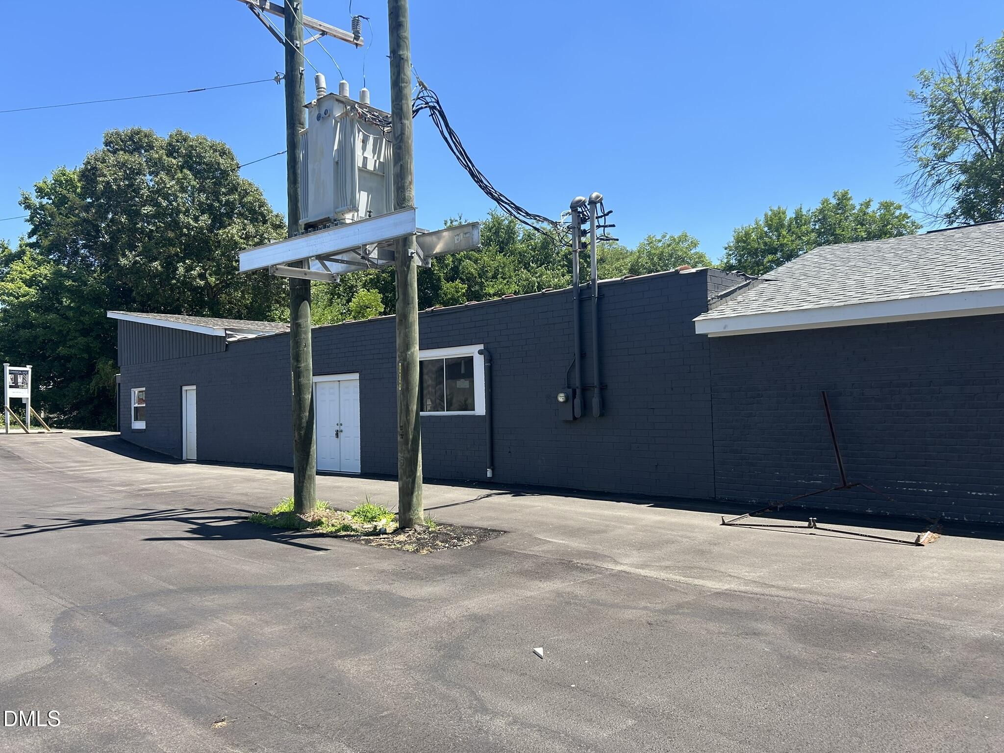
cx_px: 502
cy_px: 376
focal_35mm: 26
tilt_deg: +2.8
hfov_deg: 67.3
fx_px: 754
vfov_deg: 53.1
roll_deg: +2.4
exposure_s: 1/1972
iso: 50
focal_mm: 5.7
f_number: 1.5
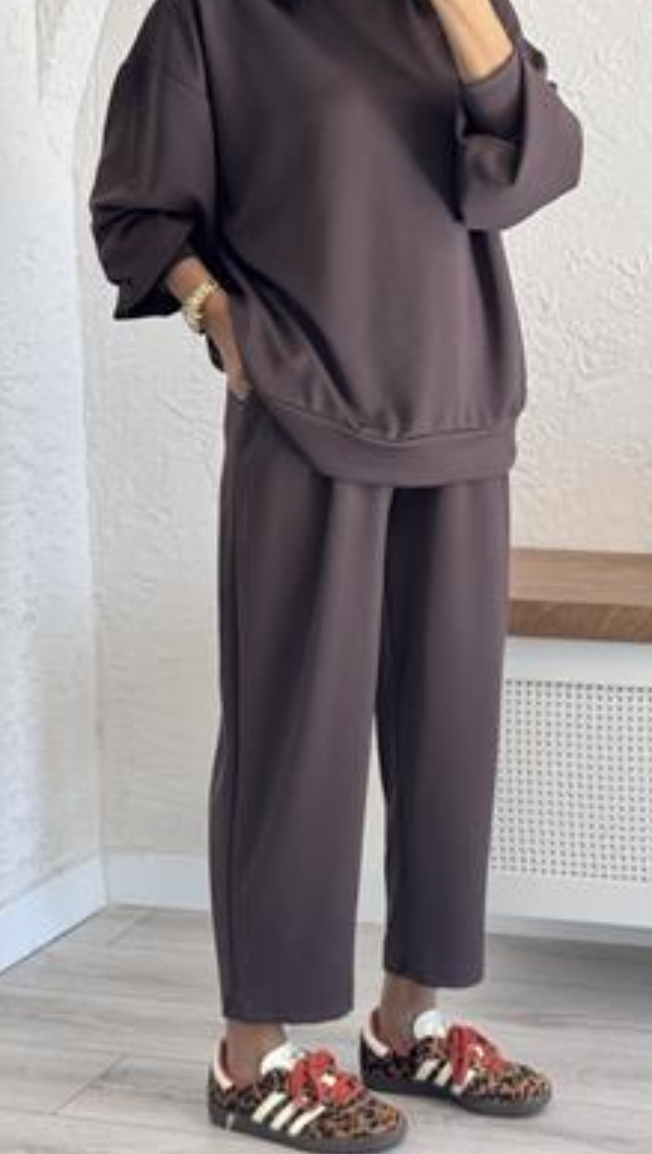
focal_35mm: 70
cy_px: 404
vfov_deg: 30.0
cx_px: 548
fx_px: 2146
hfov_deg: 17.1
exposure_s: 1/241
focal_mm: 6.76
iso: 64
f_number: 1.78
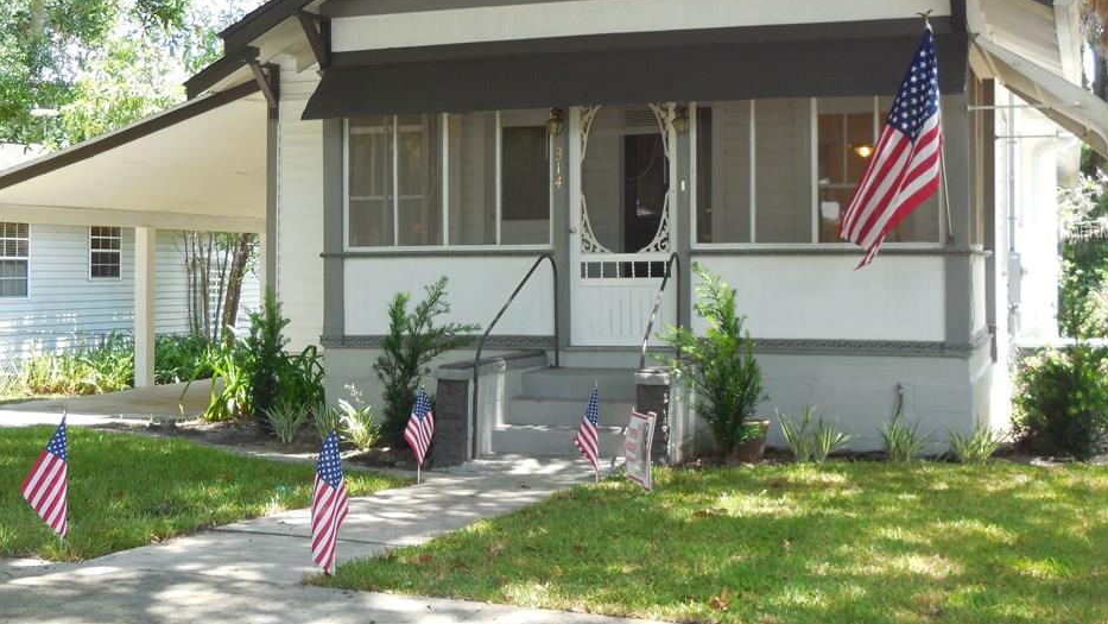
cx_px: 531
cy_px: 233
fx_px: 1616
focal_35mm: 55
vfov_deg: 21.8
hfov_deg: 37.8
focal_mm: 8.2
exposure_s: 1/125
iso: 125
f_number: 3.8
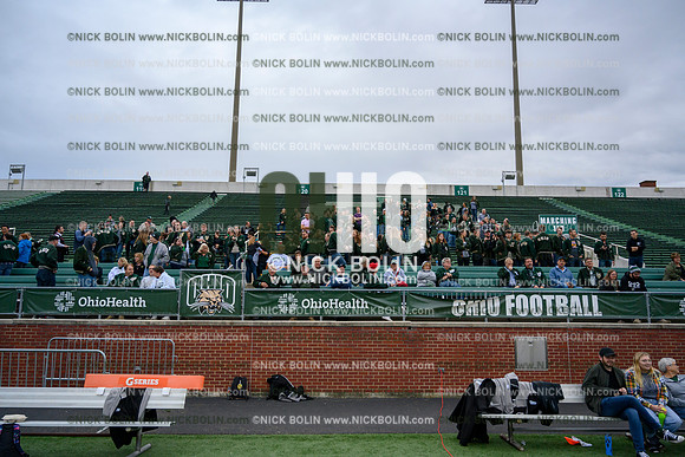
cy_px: 228
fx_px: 523
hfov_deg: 66.4
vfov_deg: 47.2
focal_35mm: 28
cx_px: 342
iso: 2000
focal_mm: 27.5
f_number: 4
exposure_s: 1/125
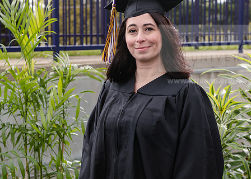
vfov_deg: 15.7
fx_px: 649
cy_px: 94
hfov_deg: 21.9
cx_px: 142
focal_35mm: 91
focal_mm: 62
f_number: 5.6
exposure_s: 1/200
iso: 250
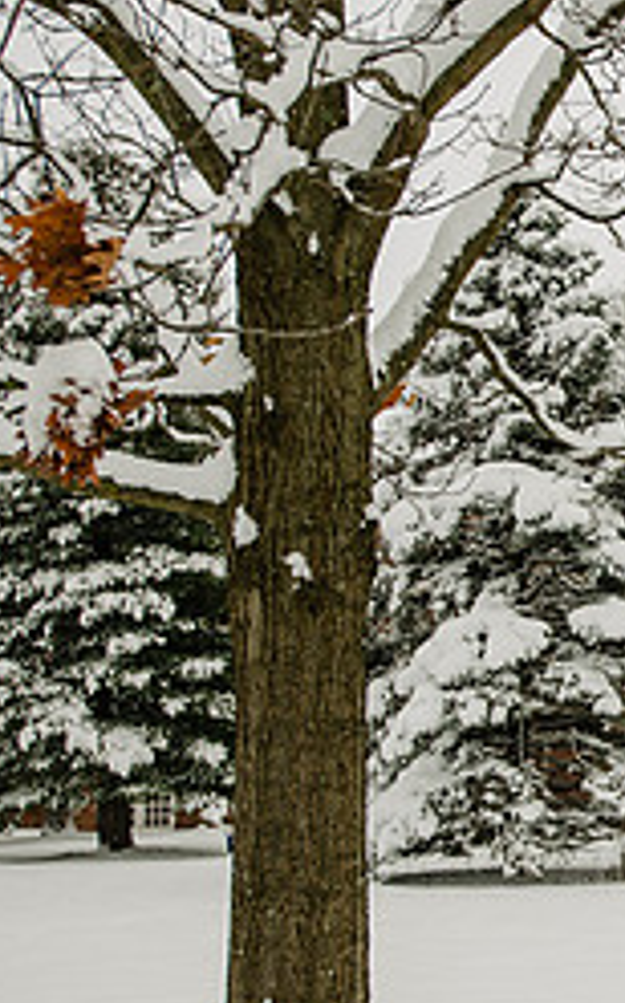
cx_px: 986
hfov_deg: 17.2
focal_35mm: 67
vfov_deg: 30.6
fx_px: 1829
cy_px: 550
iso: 200
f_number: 5
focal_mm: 28
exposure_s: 1/500
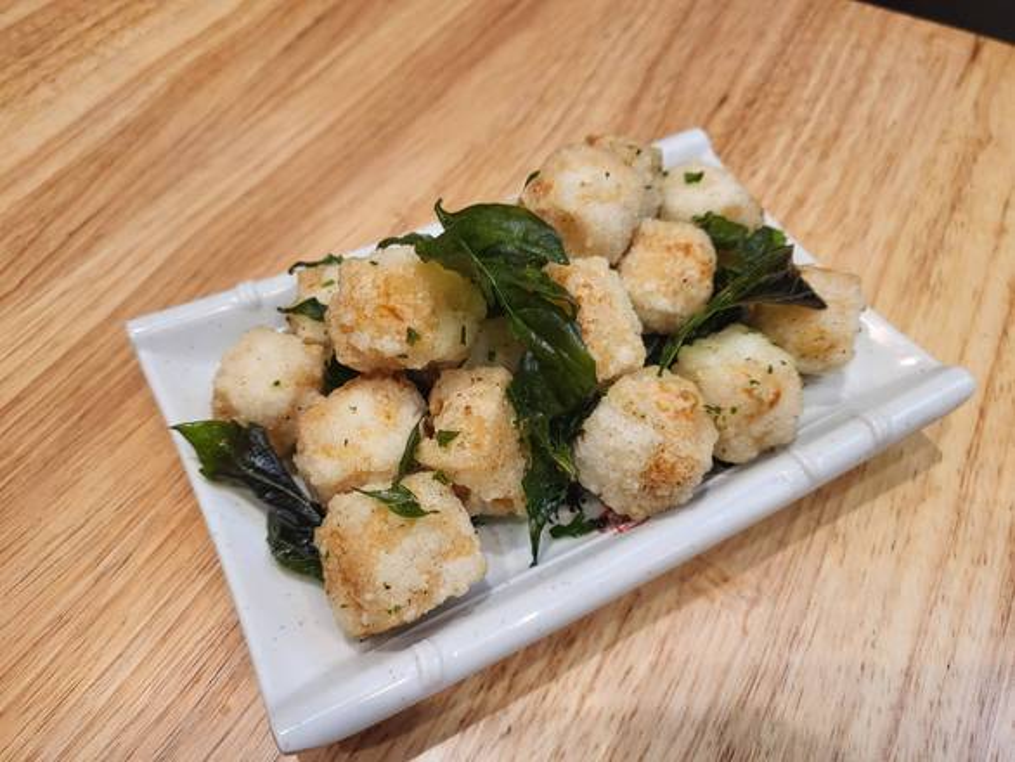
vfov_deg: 53.1
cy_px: 381
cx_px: 508
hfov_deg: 67.3
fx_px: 763
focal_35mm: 26
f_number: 1.8
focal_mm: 4.25
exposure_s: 1/120
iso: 250
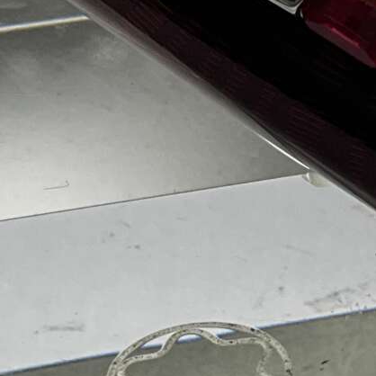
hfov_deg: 10.8
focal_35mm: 157
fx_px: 1929
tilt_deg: -54.6
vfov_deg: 11.1
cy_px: 344
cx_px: 533
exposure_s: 1/122
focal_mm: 3
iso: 25
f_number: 1.8
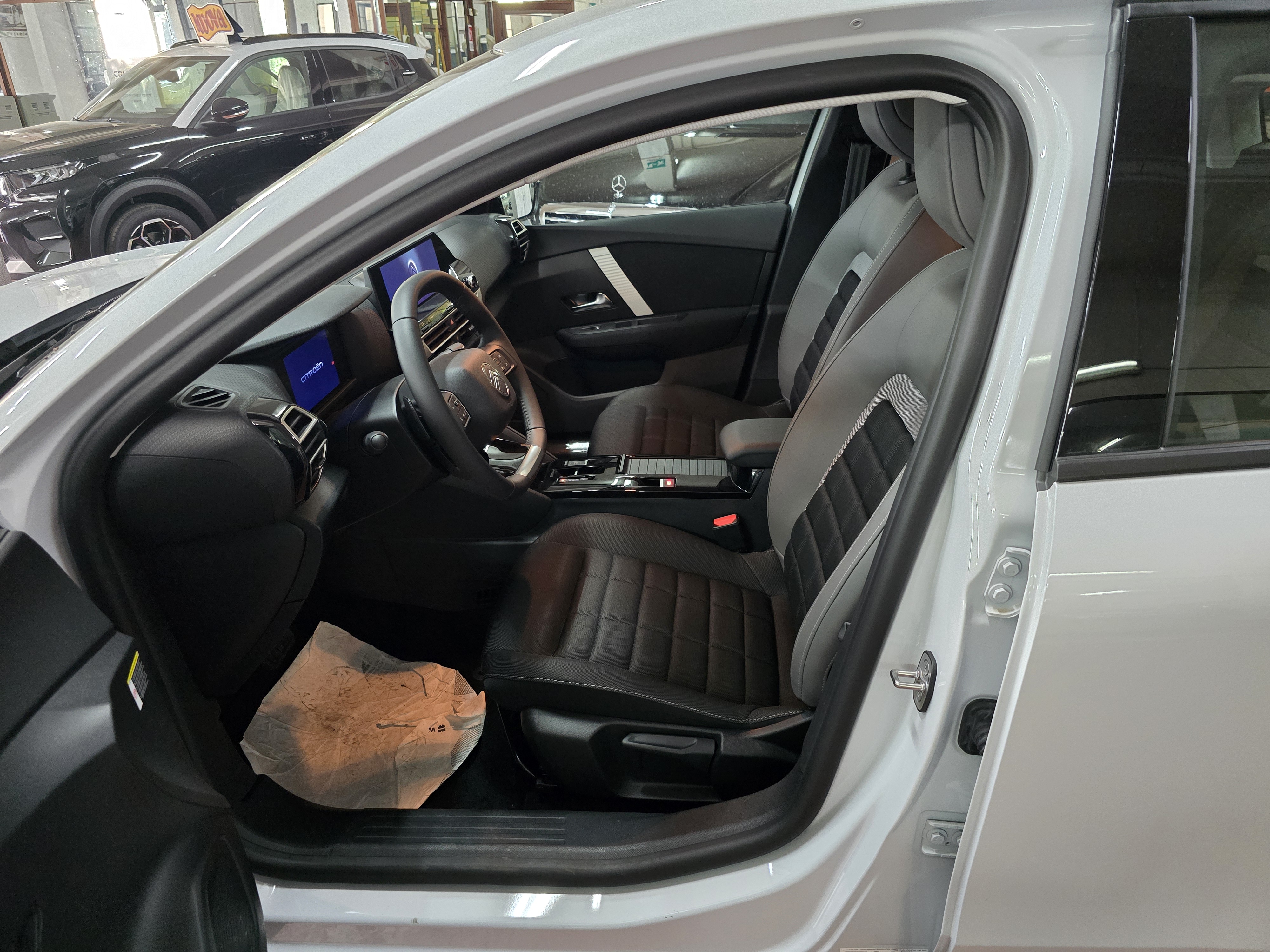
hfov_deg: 73.9
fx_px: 844
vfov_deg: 58.9
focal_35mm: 23
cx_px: 635
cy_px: 476
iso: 1600
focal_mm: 6.3
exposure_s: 1/50
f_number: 1.7
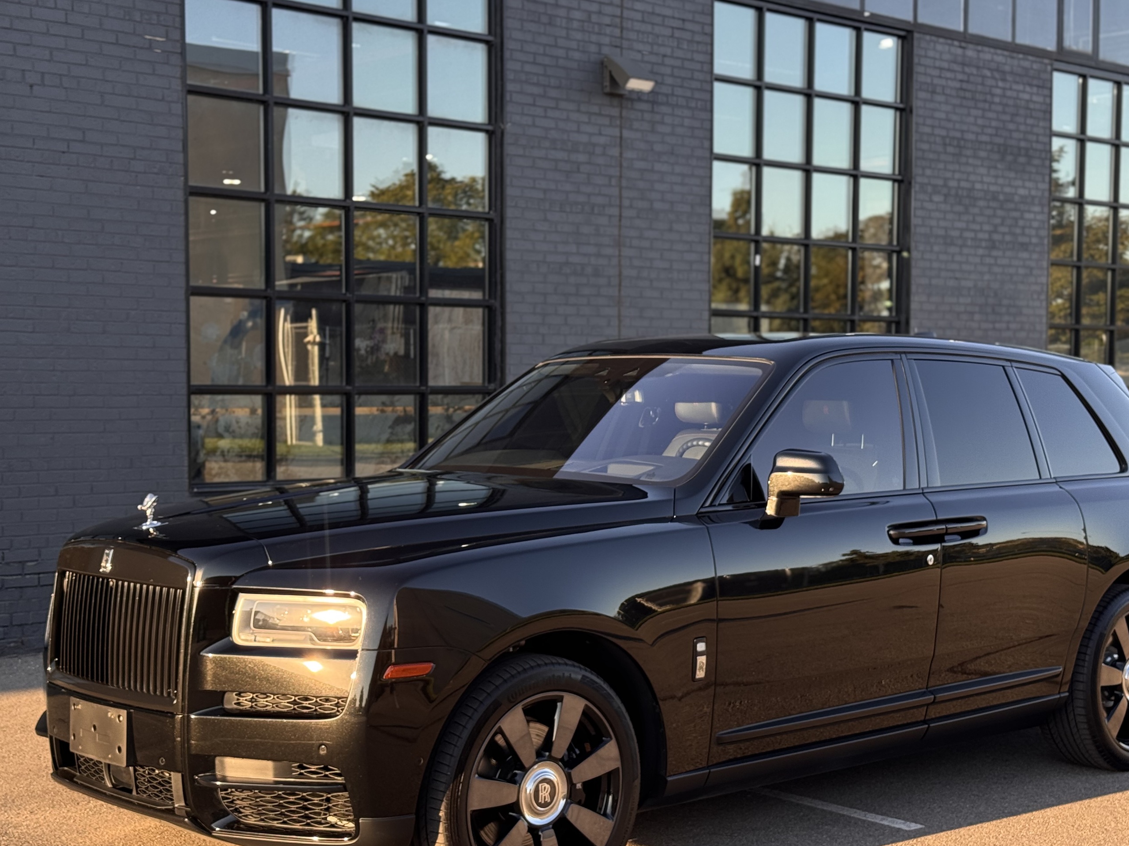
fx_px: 1761
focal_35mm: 54
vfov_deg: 27.0
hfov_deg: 35.5
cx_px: 623
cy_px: 454
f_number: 1.78
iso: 64
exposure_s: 1/488
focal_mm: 6.76
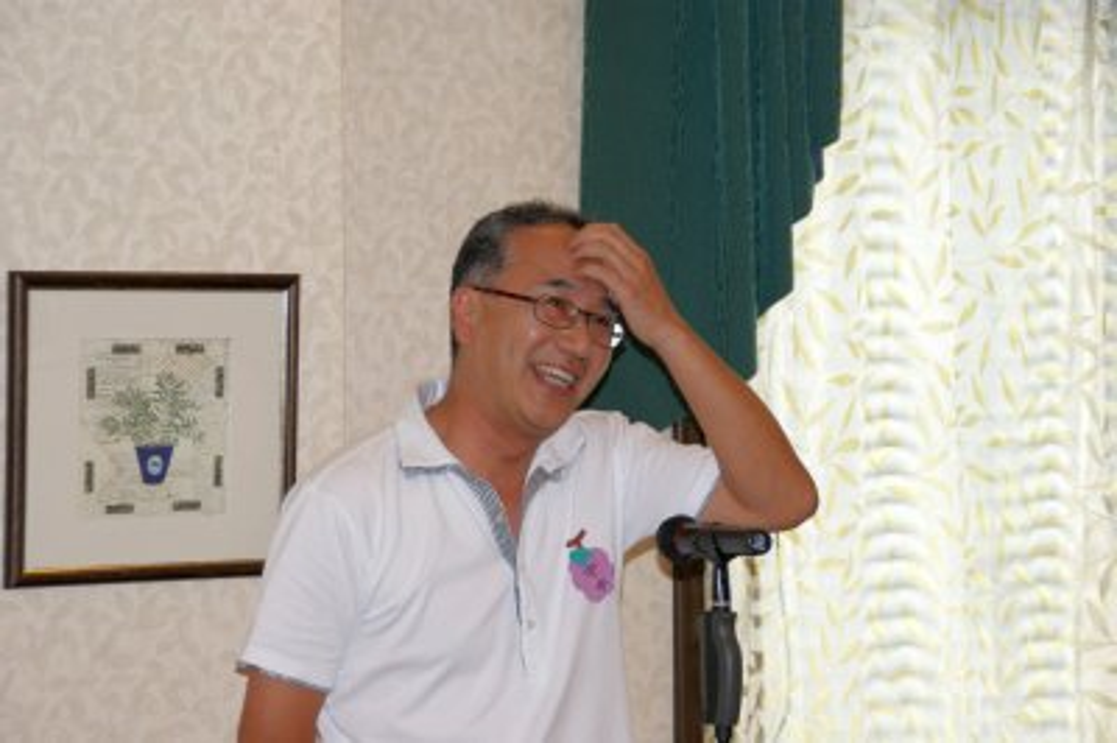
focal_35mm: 120
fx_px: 3720
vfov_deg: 11.4
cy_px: 372
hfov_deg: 17.1
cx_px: 558
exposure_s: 1/125
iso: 400
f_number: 5.6
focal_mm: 80
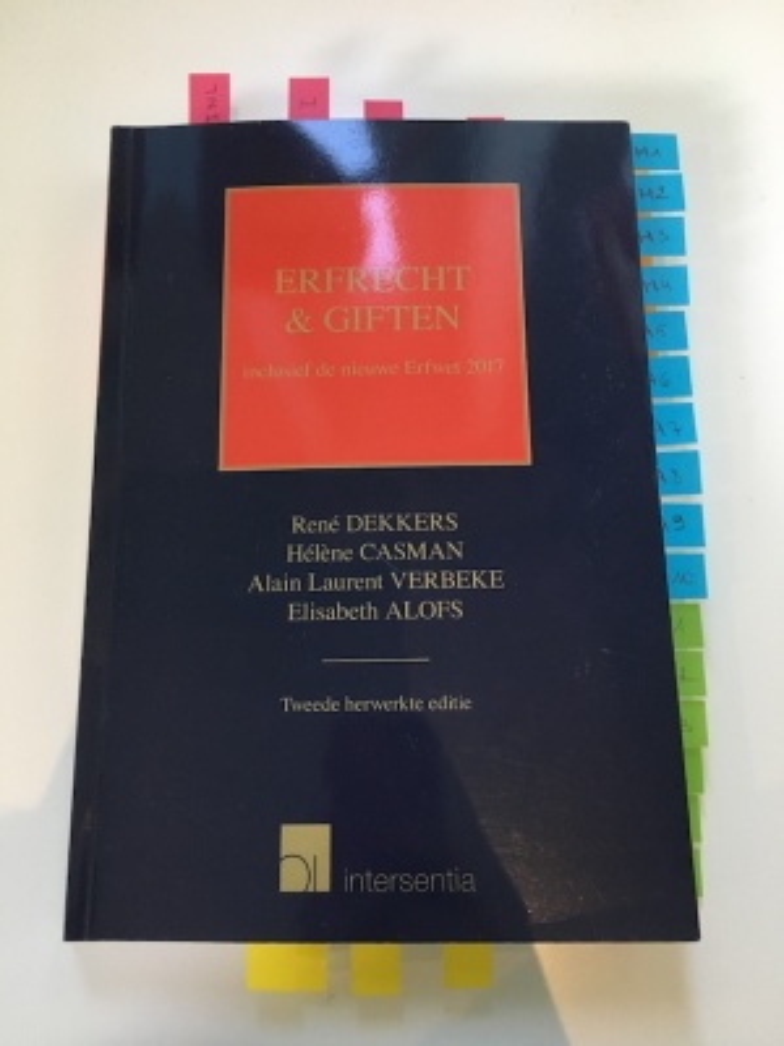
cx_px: 392
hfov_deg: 48.2
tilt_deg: -76.0
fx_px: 876
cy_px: 523
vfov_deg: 61.7
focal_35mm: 29
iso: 160
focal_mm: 4.15
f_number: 2.2
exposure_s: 1/33
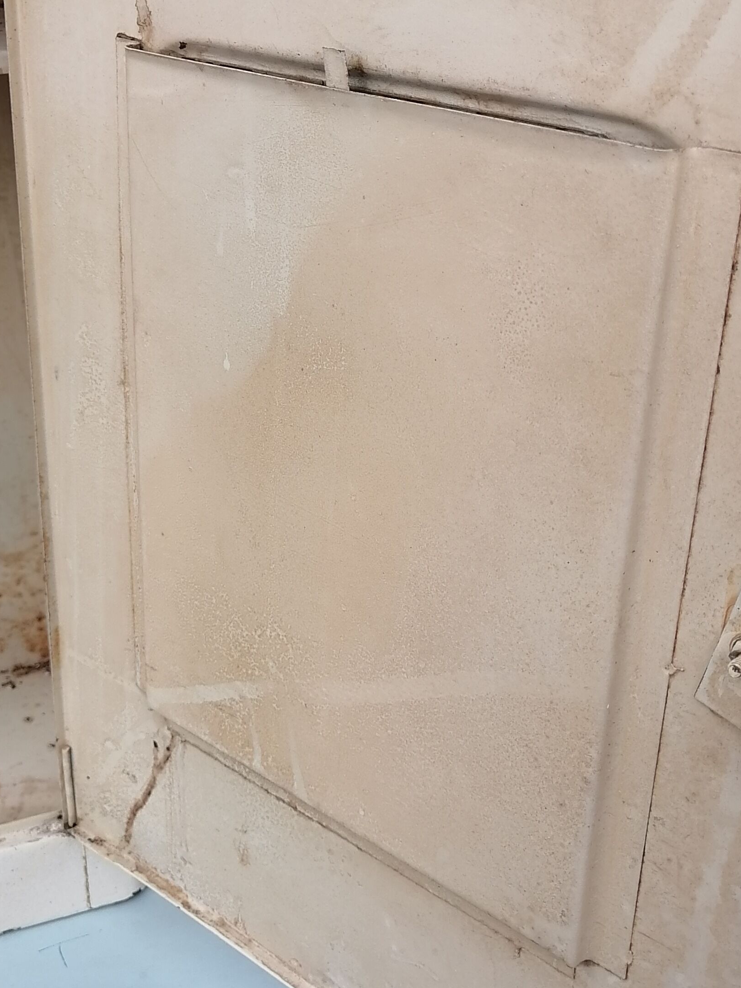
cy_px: 468
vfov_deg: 38.2
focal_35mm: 50
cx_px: 360
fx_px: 1427
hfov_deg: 29.1
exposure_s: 1/543
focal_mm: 5.3
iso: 50
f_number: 1.8
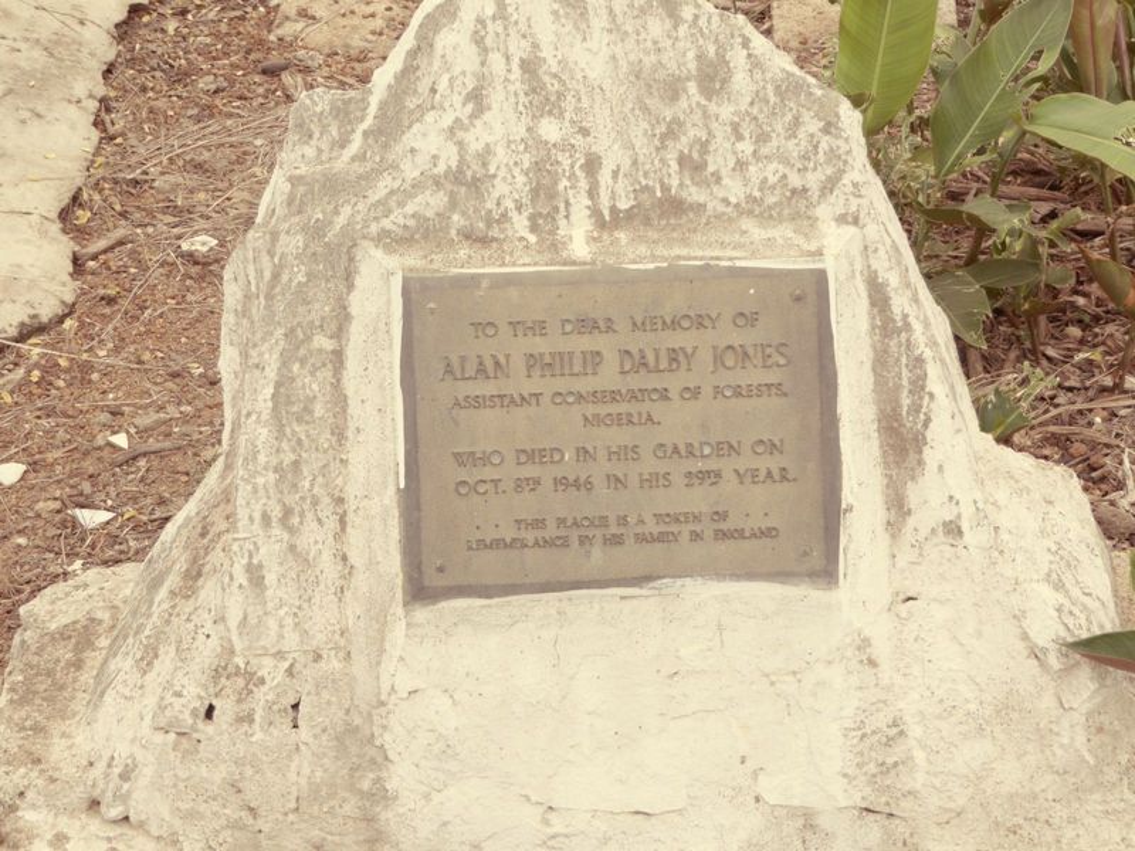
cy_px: 426
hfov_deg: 21.8
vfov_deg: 16.4
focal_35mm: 90
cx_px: 568
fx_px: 2951
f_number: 4.9
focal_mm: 16.1
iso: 80
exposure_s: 1/200
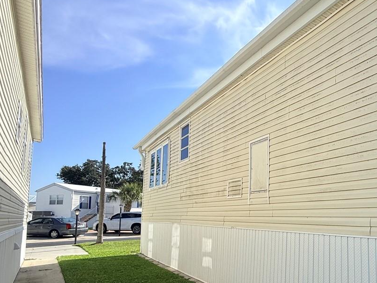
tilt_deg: +5.2
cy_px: 189
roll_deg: +0.8
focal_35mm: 28
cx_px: 330
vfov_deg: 48.9
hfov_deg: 56.0
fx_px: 305
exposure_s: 1/1961
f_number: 2.2
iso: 50
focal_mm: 2.22
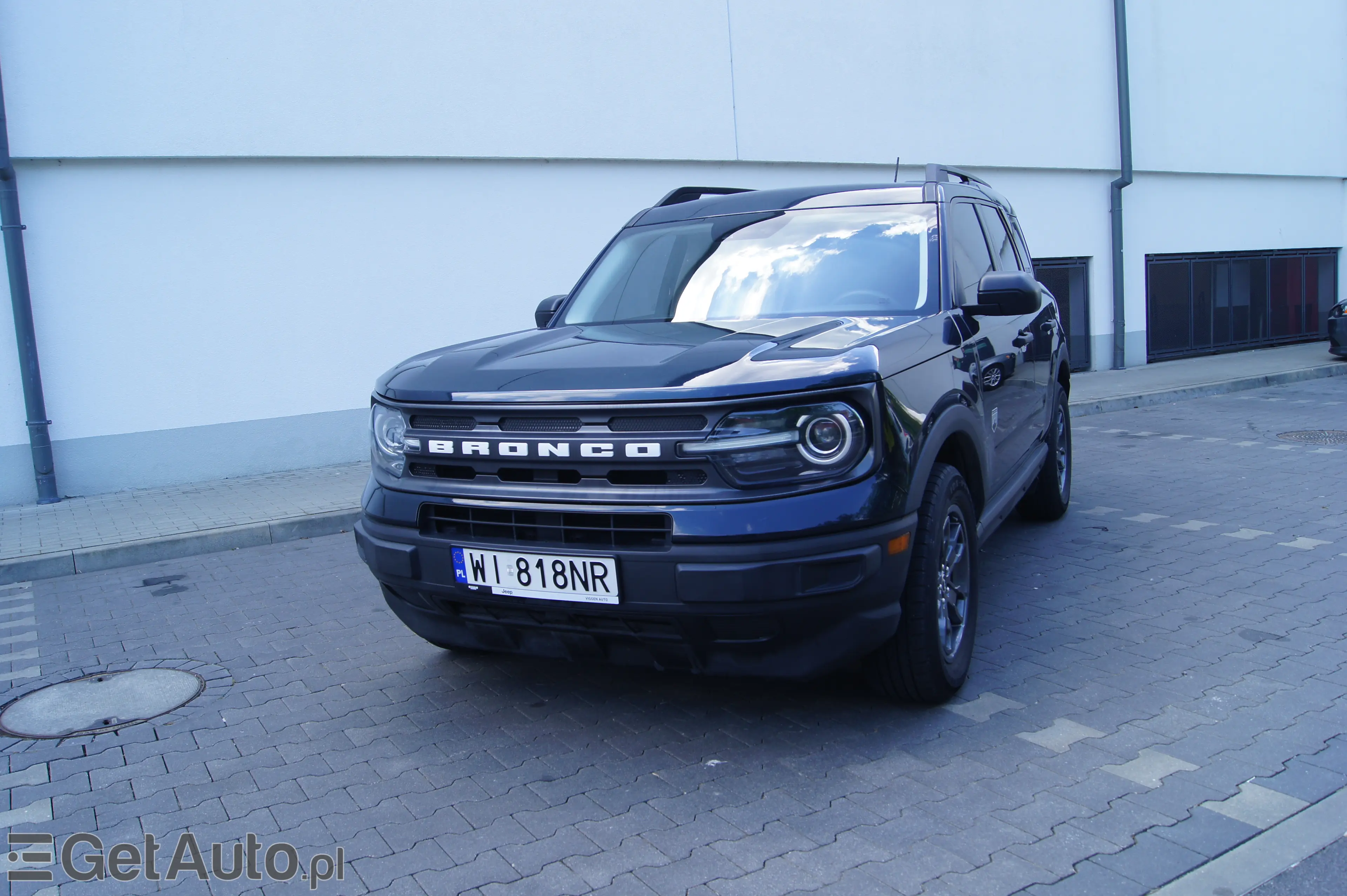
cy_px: 448
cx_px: 674
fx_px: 1122
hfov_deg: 62.0
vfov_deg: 43.6
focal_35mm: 30
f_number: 7.1
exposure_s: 1/50
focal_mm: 20
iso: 100
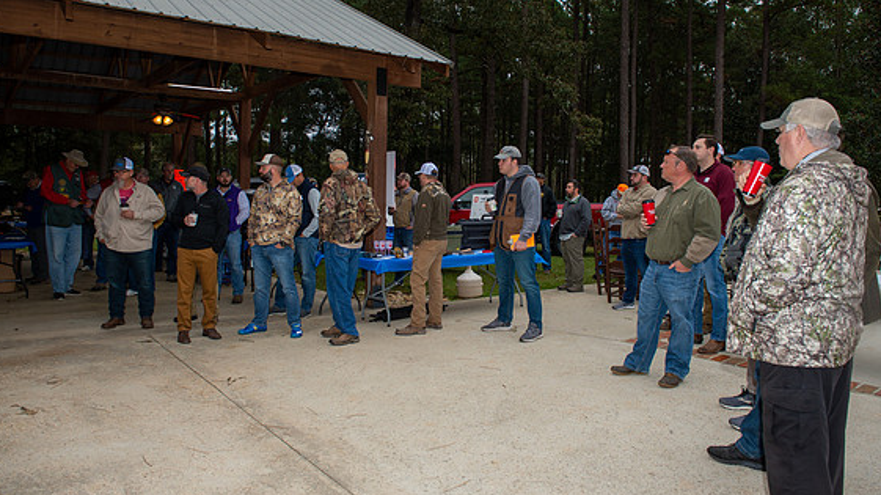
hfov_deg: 71.9
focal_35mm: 26
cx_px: 446
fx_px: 607
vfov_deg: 44.2
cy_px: 214
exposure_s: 1/160
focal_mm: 24
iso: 400
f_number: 5.6
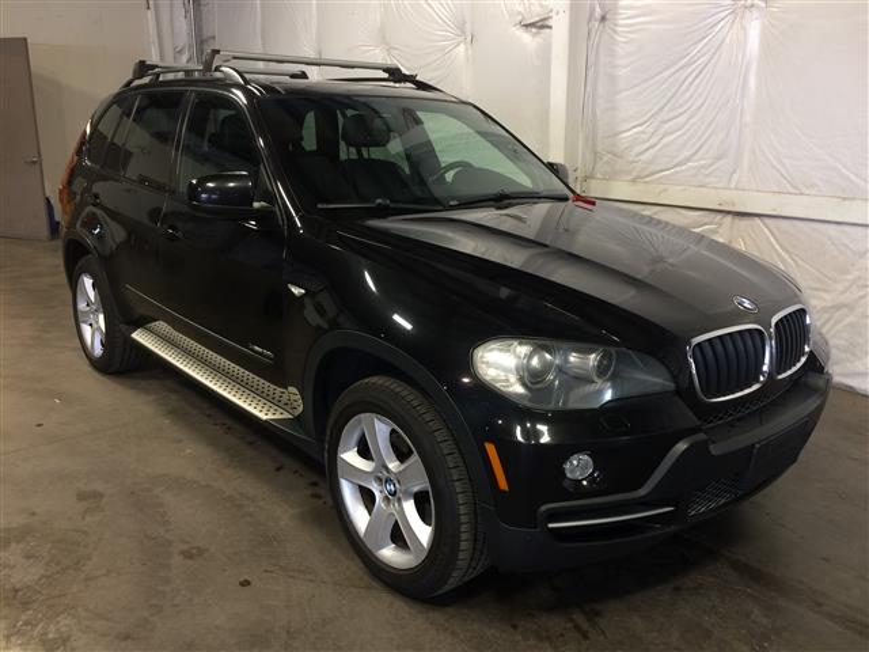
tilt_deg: -15.4
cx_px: 434
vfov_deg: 48.2
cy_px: 326
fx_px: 728
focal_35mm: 29
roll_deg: -0.2
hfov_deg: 61.7
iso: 64
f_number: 2.2
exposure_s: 1/30
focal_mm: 4.15
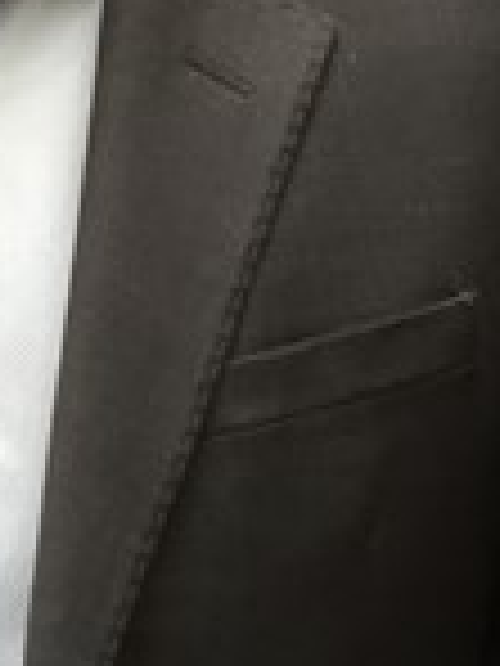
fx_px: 3024
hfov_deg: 8.9
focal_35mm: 157
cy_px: -117
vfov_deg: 12.3
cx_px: -536
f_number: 2.2
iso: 100
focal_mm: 4.15
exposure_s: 1/33
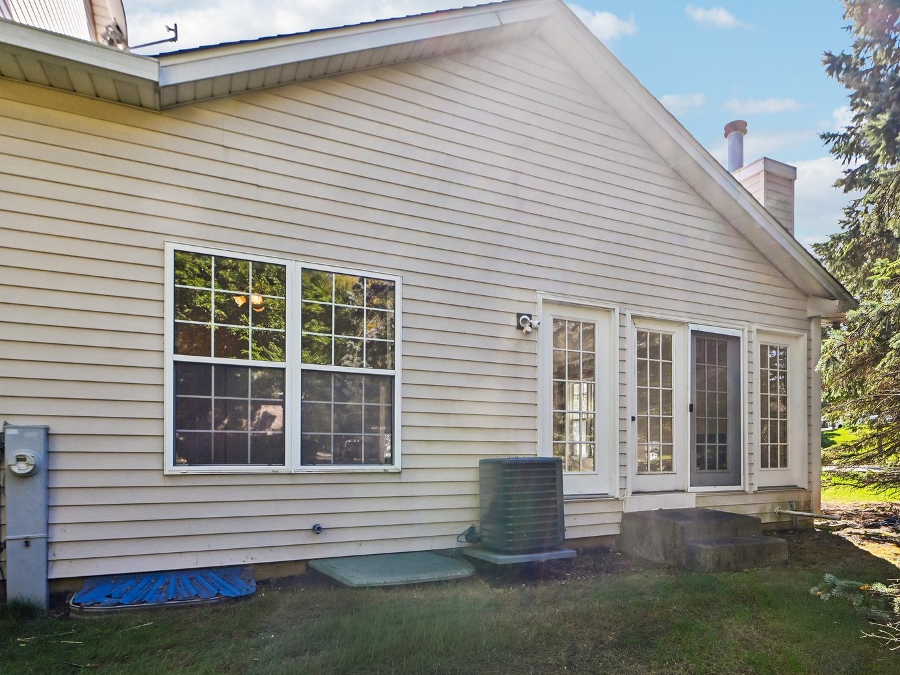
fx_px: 468
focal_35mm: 18
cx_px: 506
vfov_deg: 71.6
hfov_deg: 87.4
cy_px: 330
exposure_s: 1/160
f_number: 13
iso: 400
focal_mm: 16
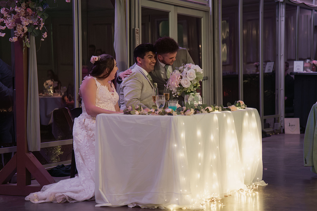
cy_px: 106
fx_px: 652
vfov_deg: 18.4
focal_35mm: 74
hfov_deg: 27.3
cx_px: 158
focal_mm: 74
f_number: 2.8
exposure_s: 1/125
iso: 12800
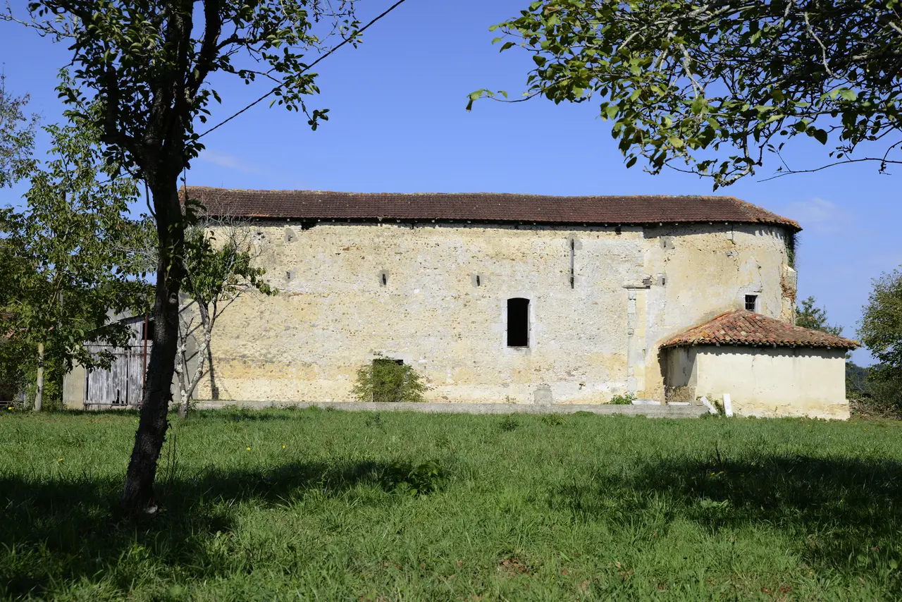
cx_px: 451
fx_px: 1128
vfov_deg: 29.9
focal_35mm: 45
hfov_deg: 43.6
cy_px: 301
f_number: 8
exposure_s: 1/320
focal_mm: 45
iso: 100
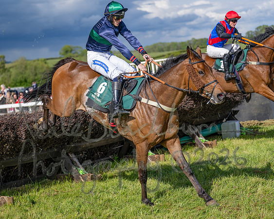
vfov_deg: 19.4
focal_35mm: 79
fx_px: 639
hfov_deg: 24.2
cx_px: 110
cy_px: 110
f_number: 2.8
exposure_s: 1/2000
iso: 100
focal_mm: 70
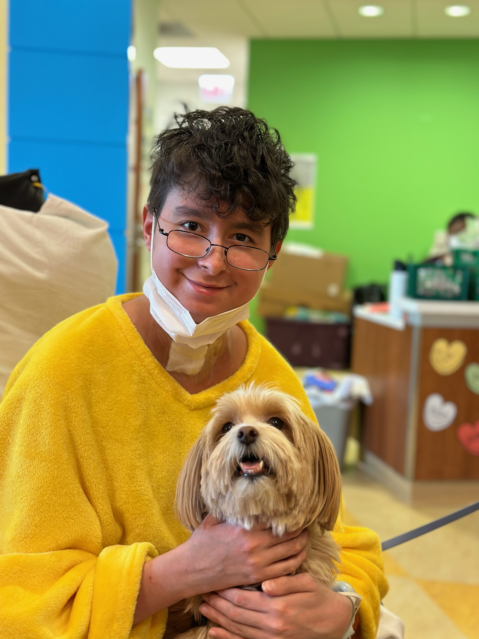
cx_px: 240
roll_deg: -2.8
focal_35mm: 48
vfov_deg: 39.7
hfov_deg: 30.3
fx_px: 886
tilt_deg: -4.4
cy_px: 320
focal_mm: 6.86
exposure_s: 1/60
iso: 320
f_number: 1.78
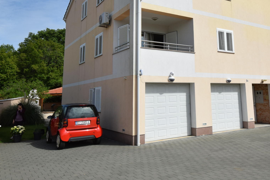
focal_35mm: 33
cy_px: 41
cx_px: 173
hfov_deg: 56.3
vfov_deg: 38.7
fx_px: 247
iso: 200
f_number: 10
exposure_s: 1/400
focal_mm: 14
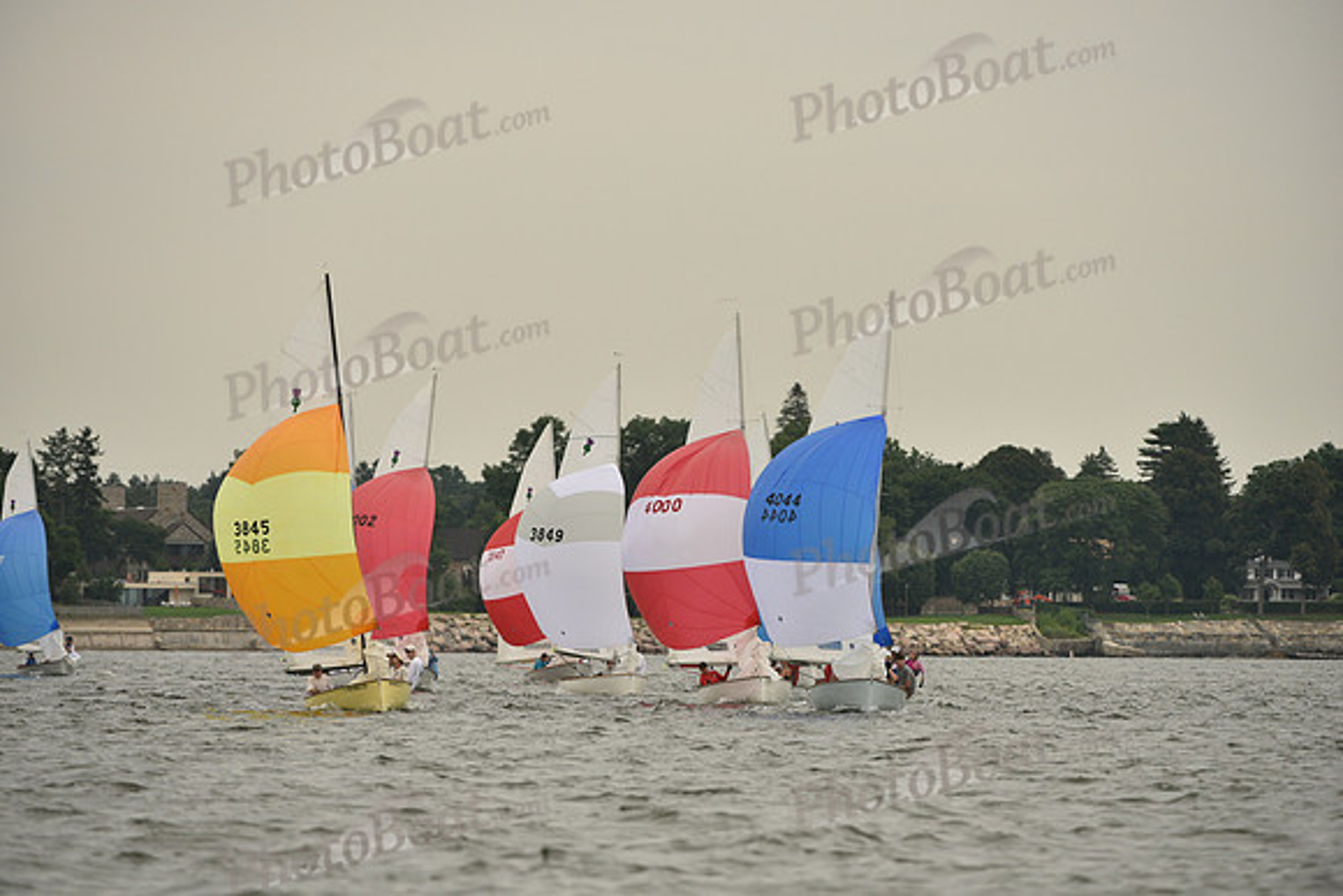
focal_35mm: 310
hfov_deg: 6.6
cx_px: 672
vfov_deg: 4.4
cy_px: 448
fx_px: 11567
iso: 320
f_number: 5
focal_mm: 310
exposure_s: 1/1250
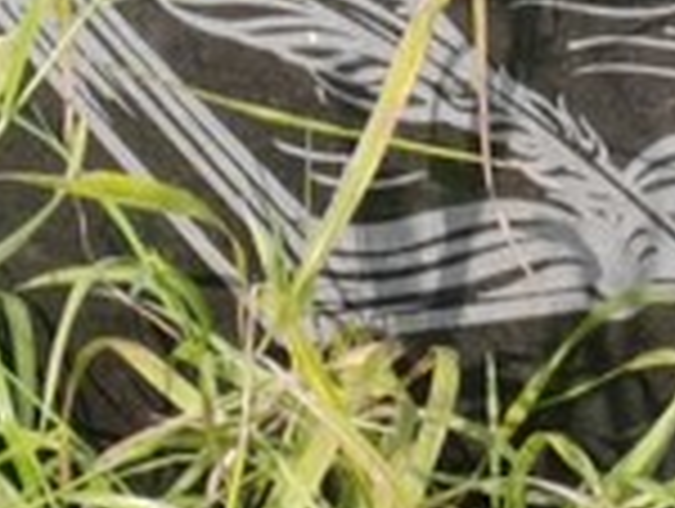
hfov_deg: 4.9
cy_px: -719
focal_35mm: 399
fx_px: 7793
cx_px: 850
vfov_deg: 3.7
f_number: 1.9
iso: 100
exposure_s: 1/360
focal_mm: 5.52
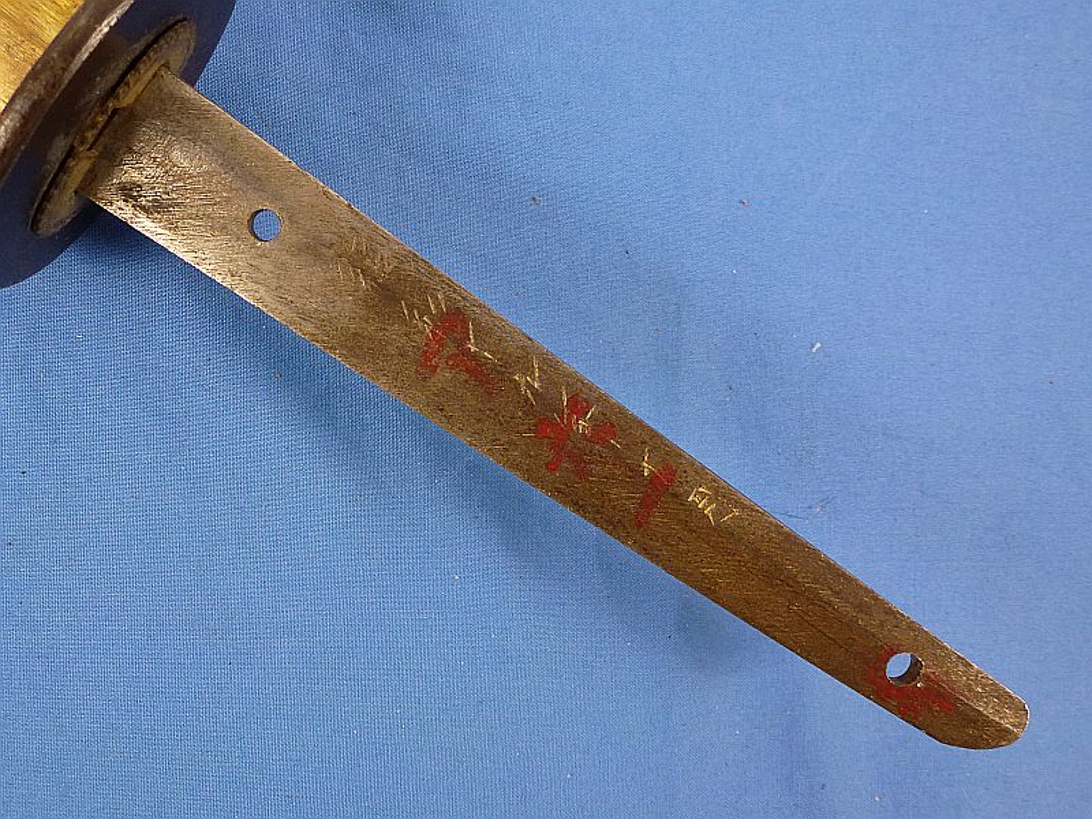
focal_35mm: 33
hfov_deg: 55.4
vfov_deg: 42.9
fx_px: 1041
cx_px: 546
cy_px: 410
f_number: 3.6
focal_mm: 5.9
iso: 250
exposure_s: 1/60
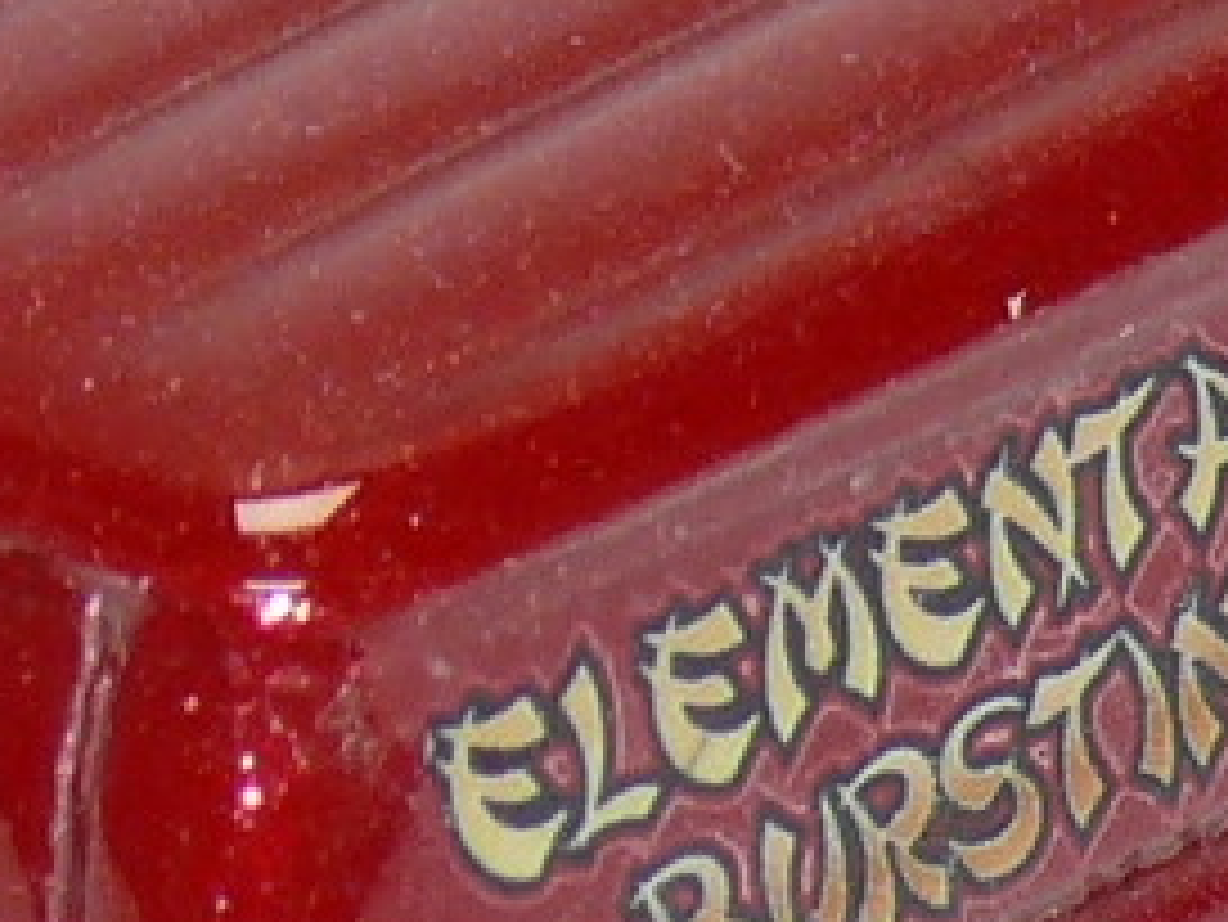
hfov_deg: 3.5
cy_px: 342
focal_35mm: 569
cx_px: 1080
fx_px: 20194
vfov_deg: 2.6
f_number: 4
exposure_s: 1/30
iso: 100
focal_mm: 13.1
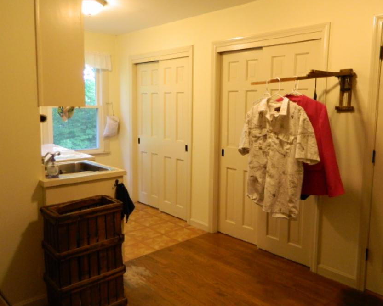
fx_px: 340
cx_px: 206
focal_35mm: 30
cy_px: 143
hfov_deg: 58.7
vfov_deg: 48.5
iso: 400
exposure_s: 1/30
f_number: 3.1
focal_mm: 4.5
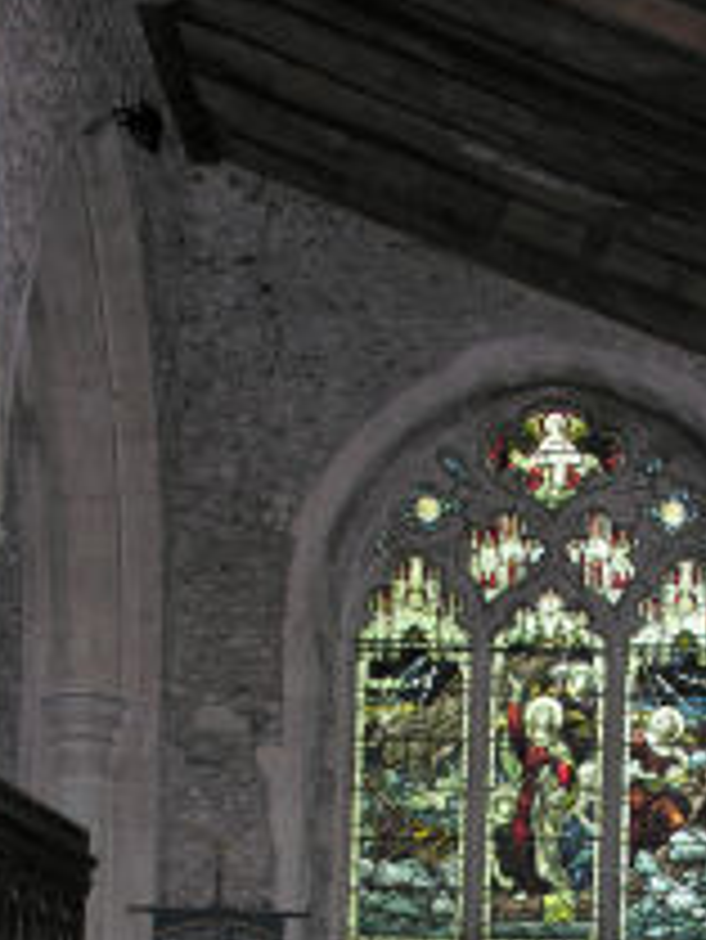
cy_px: 989
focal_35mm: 77
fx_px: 2092
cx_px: 528
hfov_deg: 19.0
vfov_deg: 24.0
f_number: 2.8
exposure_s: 1/60.1
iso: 104
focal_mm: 8.9
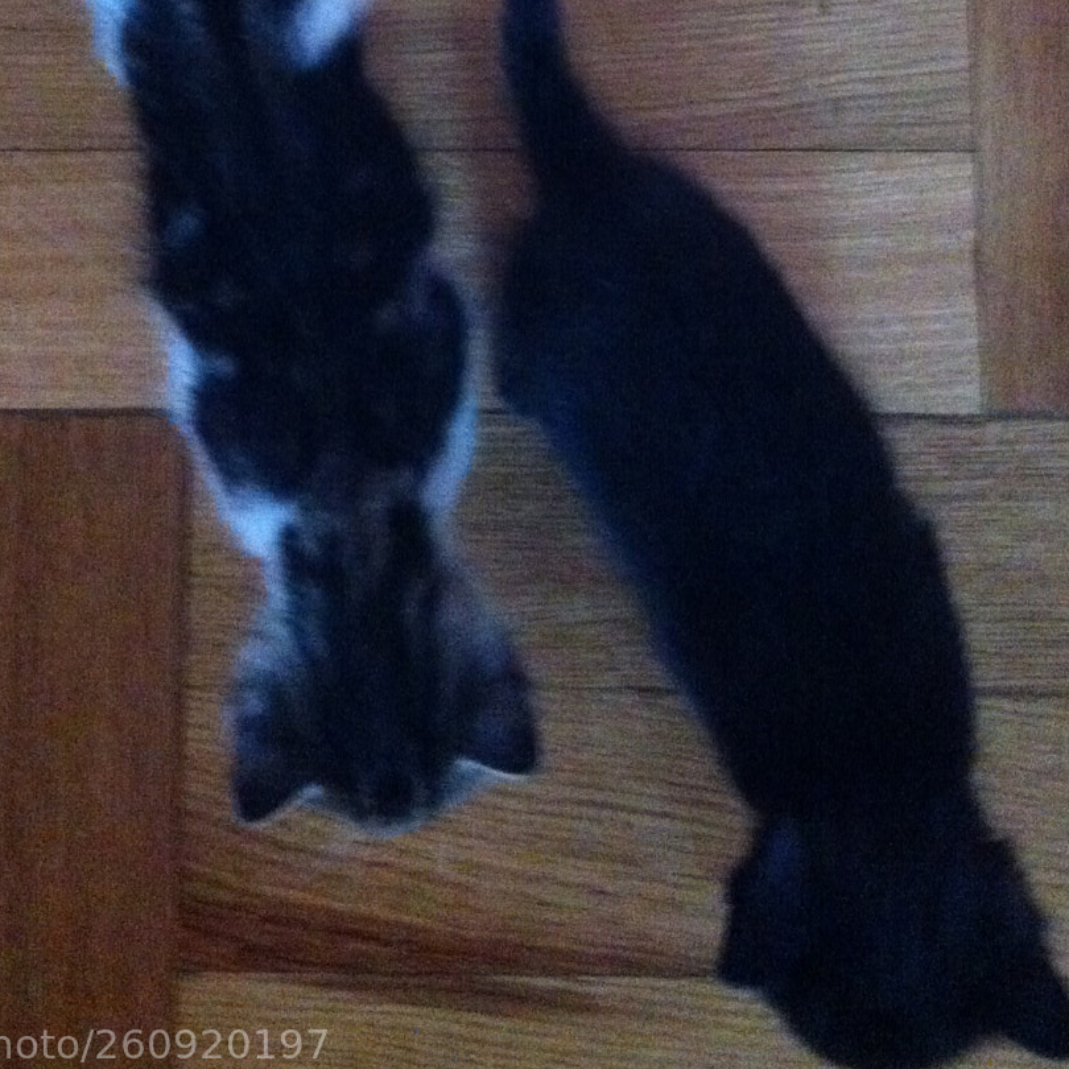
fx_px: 2131
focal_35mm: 61
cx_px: 427
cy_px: 92
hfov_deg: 28.1
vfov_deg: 27.1
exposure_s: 1/15
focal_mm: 3.85
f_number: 2.8
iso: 1000
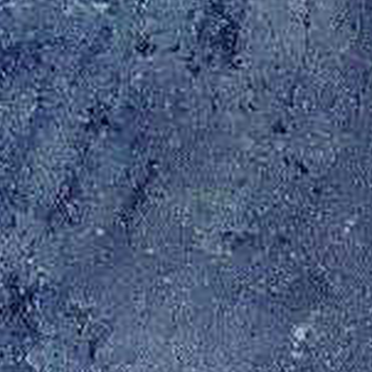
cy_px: -1389
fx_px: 3295
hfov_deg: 5.6
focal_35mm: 271
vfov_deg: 5.3
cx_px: -1089
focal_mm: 4.15
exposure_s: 1/927
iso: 25
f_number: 2.2
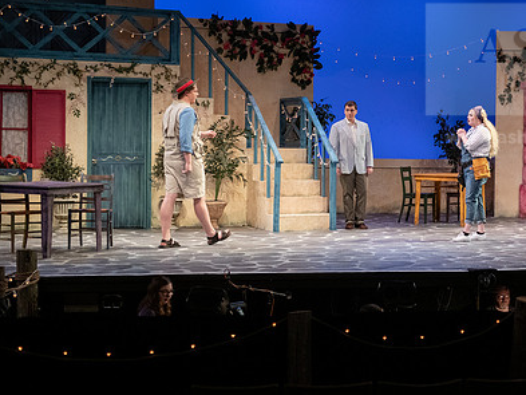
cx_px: 385
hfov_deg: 24.8
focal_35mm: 78
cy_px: 165
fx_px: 1186
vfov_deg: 18.9
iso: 3200
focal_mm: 55
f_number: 3.2
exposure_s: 1/320
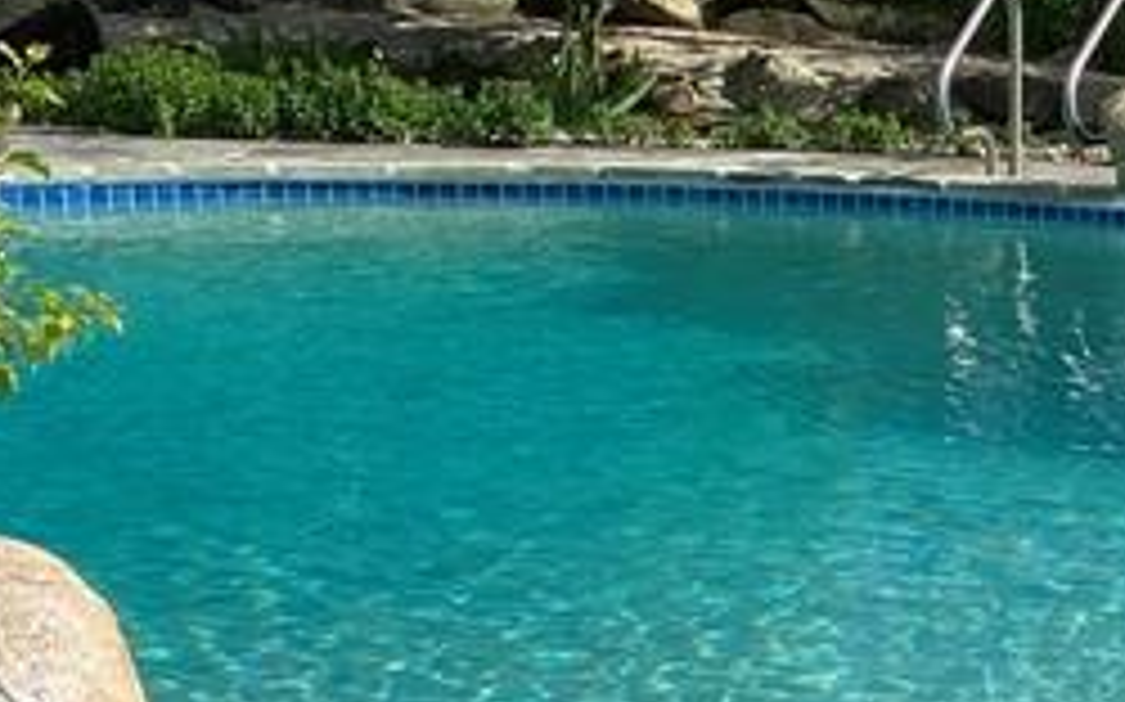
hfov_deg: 17.1
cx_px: 1557
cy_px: 868
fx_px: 3463
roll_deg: -1.1
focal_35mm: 113
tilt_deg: -16.5
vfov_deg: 11.3
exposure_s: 1/2967
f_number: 1.8
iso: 32
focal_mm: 4.25
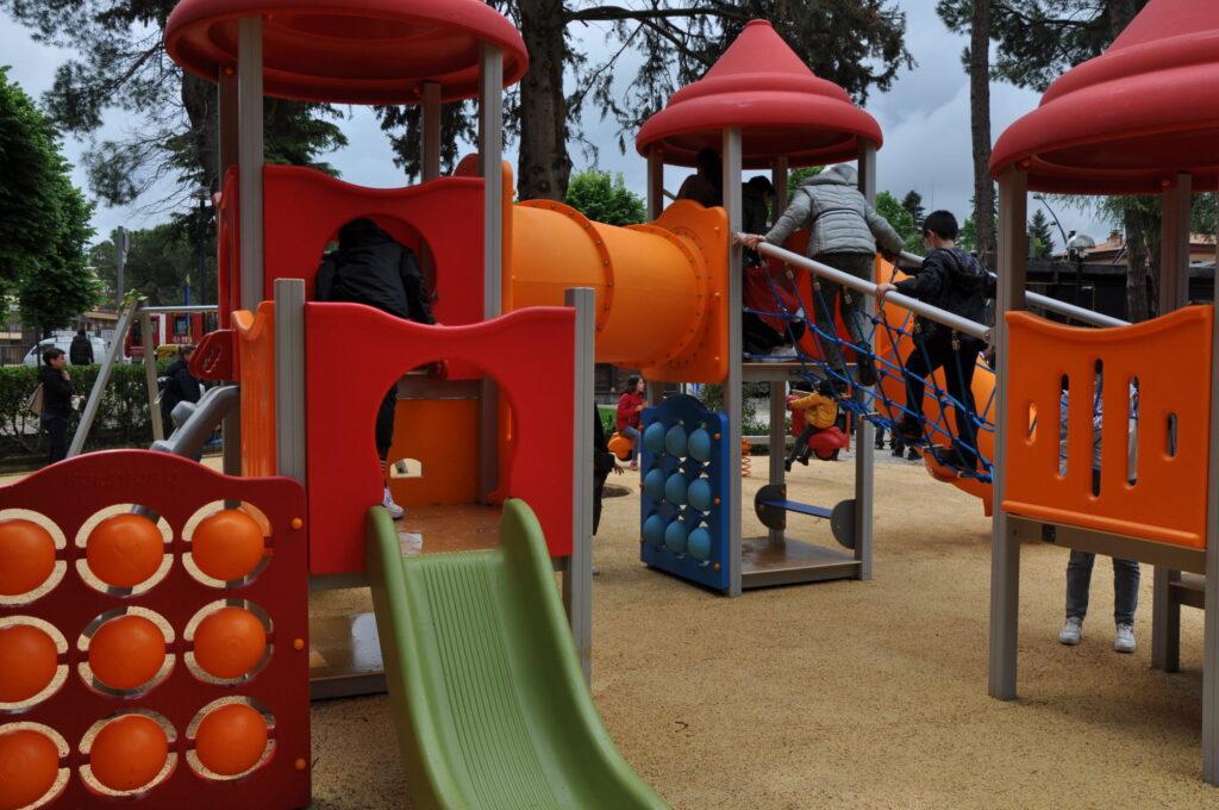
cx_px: 610
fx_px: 1116
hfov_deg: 57.3
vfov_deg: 39.9
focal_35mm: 33
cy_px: 405
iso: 200
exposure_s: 1/320
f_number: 9
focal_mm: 22
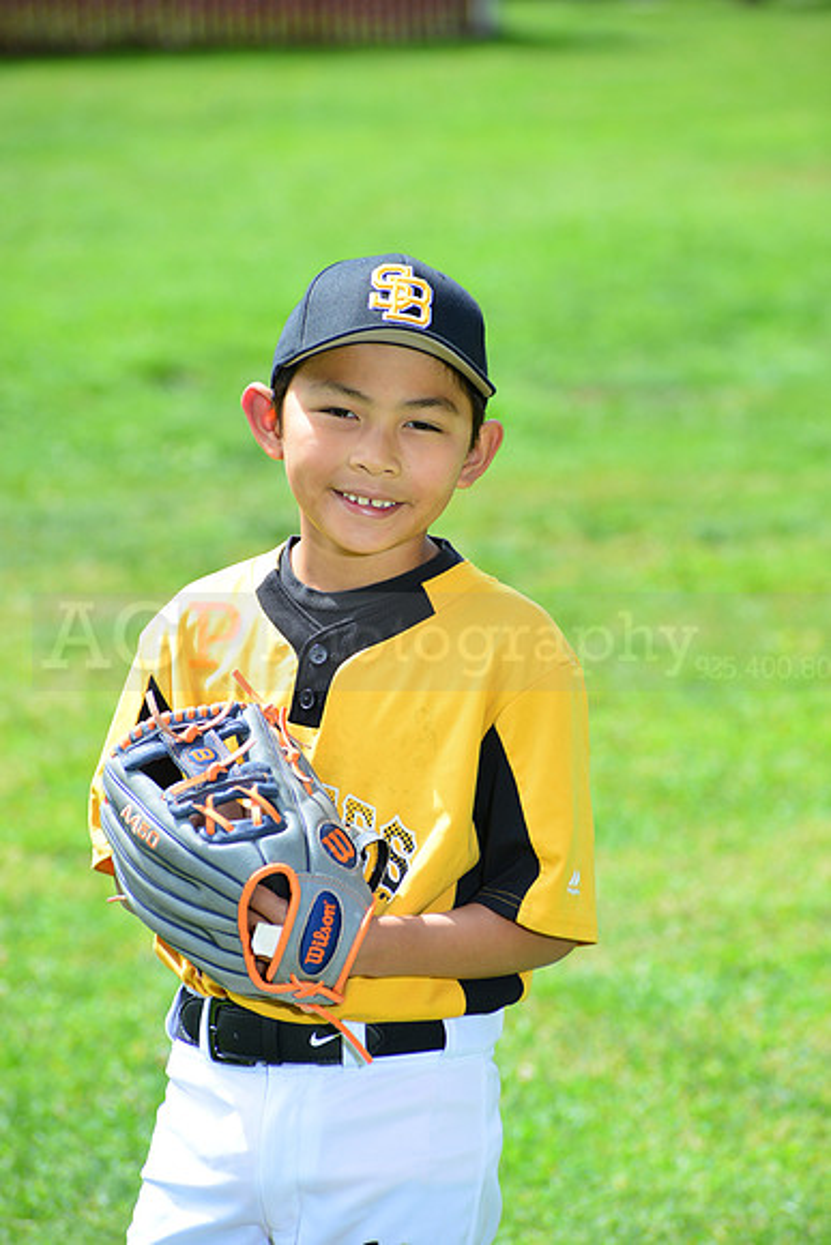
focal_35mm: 200
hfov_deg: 6.9
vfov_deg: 10.3
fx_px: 6920
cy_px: 622
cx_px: 416
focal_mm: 200
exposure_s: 1/200
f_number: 8
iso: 200
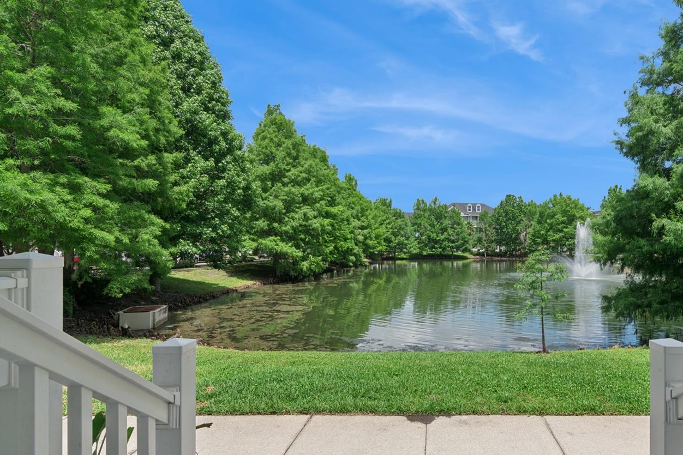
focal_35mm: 23
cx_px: 430
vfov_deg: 55.1
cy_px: 242
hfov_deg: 74.7
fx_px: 436
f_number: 18
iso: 100
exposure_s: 1/80
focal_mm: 18
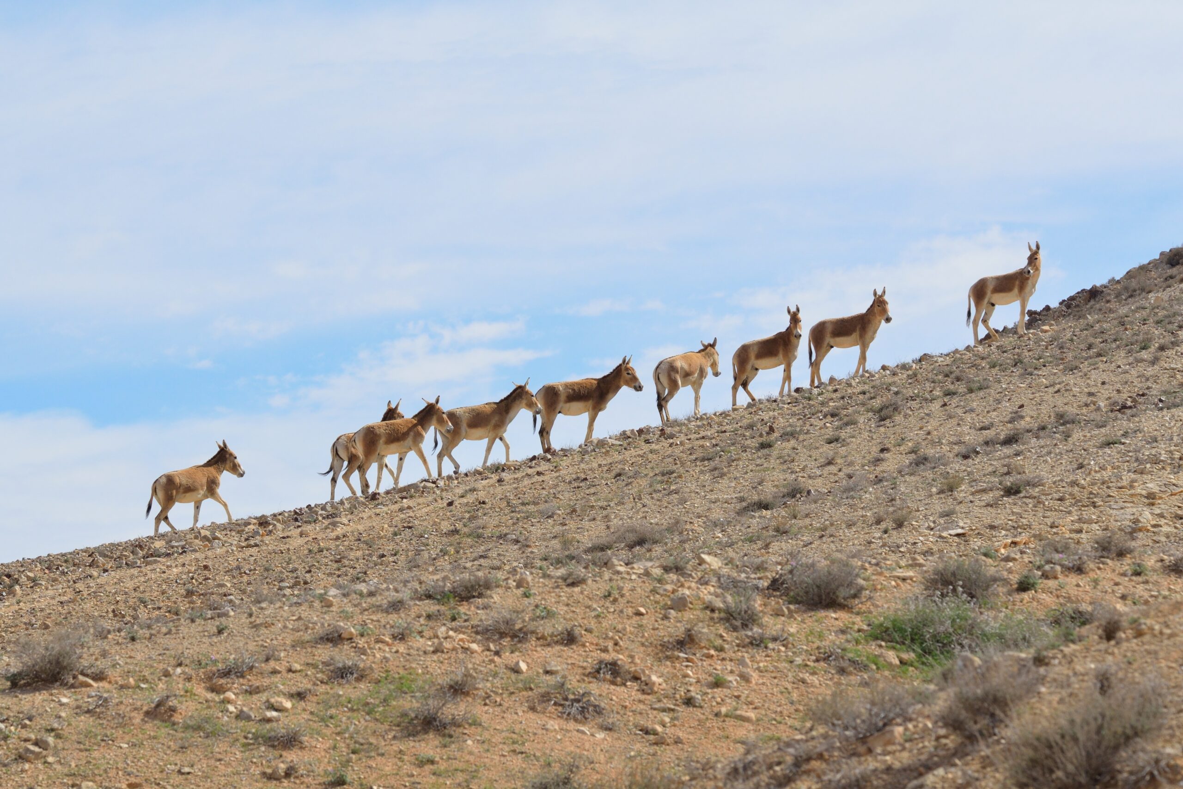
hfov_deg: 9.1
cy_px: 394
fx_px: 7392
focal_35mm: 225
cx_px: 592
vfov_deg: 6.1
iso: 400
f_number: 9
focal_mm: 150
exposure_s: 1/1250
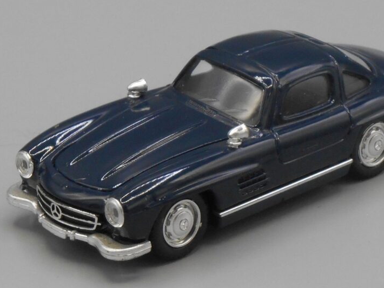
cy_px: 145
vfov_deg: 14.6
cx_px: 220
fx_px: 1120
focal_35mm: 101
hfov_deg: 19.4
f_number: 4.5
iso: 200
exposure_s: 1/250
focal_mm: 12.5
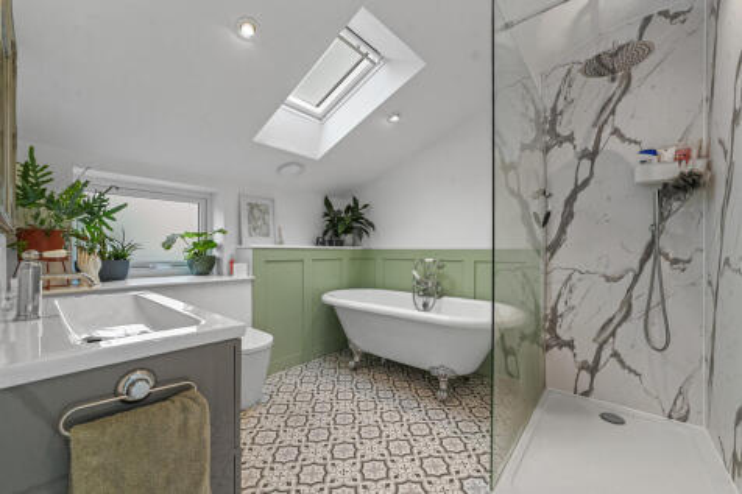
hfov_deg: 104.3
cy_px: 247
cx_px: 371
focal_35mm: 14
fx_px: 288
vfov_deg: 81.2
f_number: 8
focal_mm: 14
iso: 400
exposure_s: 1/4
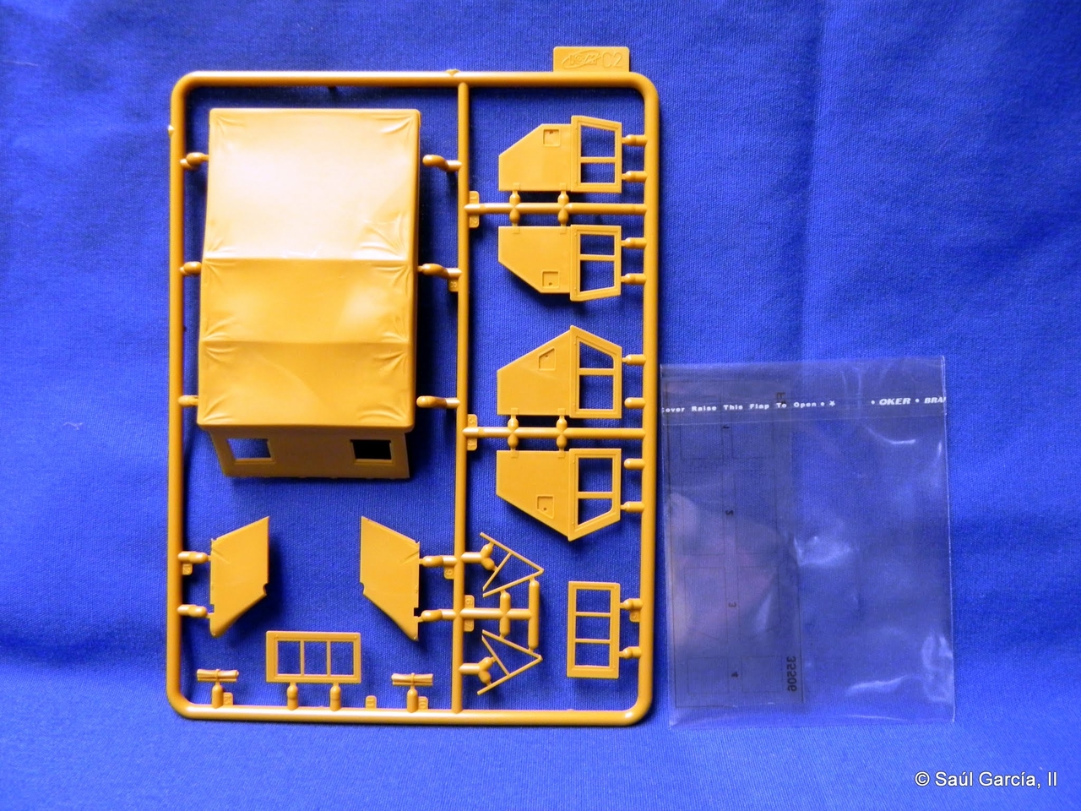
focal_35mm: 29
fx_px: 906
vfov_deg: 48.2
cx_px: 540
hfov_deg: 61.7
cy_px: 406
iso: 400
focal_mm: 5.2
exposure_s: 1/34.6
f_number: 2.8
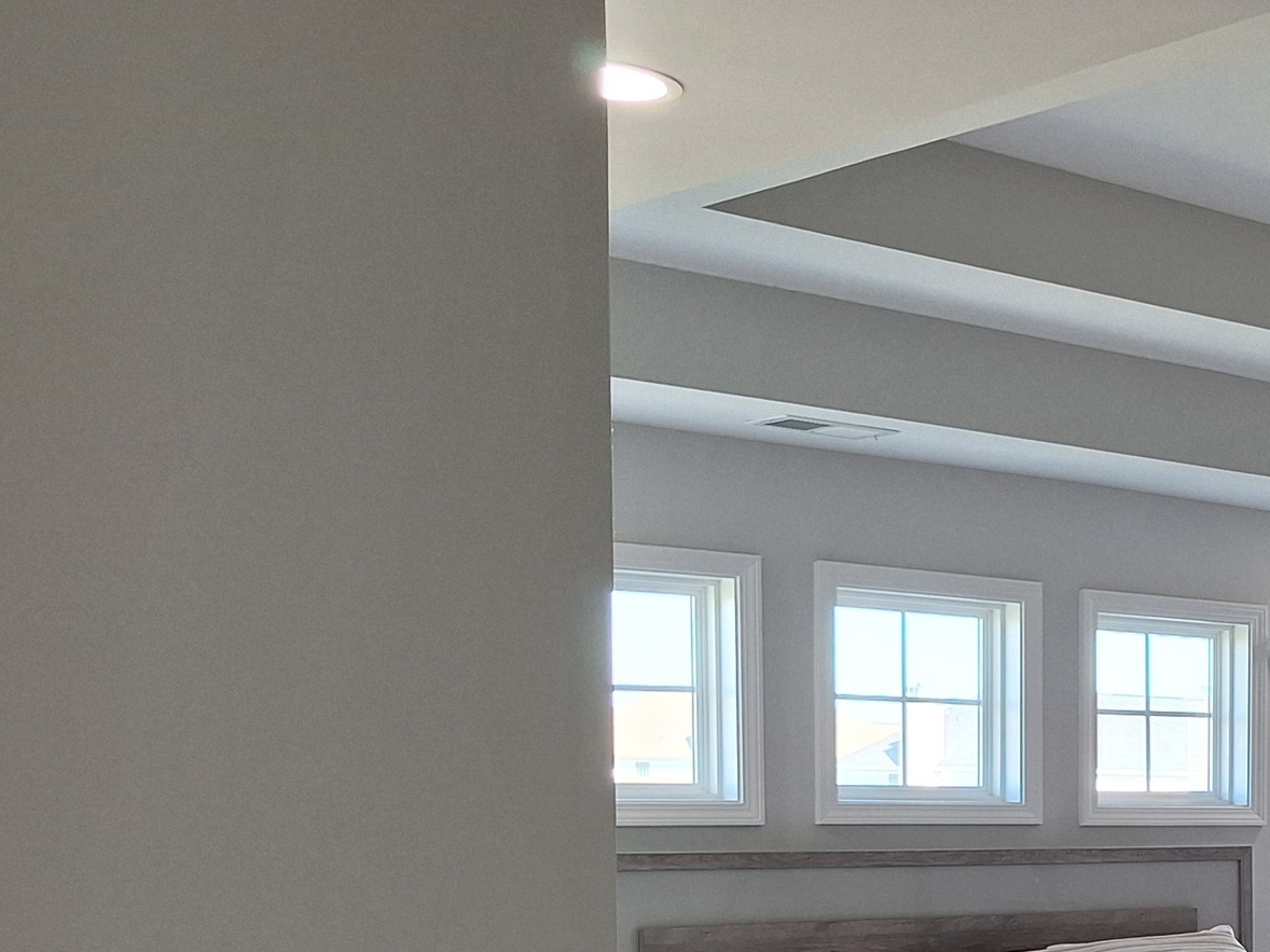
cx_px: 1606
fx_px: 2201
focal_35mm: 60
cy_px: 946
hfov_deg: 27.4
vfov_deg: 23.4
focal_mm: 5.54
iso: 64
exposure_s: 1/120
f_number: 1.8
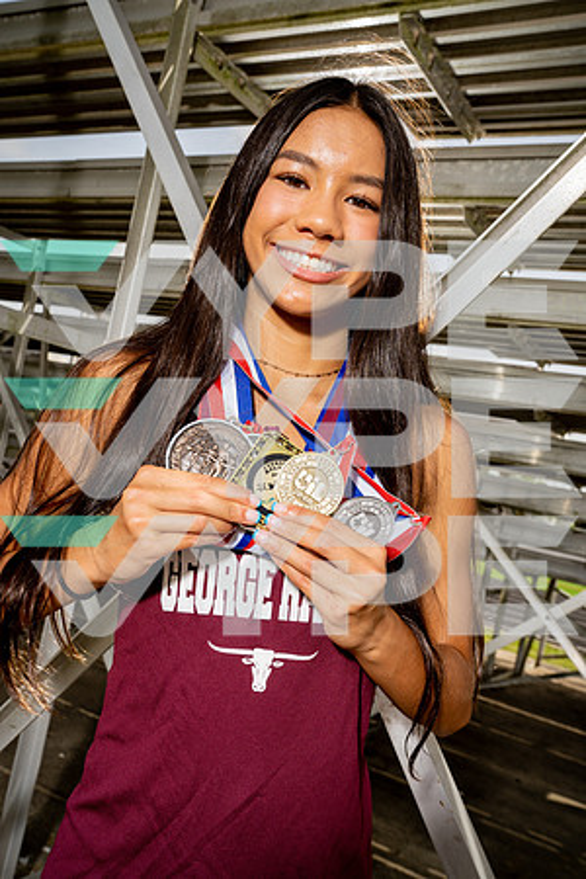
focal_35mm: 33
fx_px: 806
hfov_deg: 40.0
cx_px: 293
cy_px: 440
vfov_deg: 57.2
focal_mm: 33
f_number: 8
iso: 100
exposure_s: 1/125
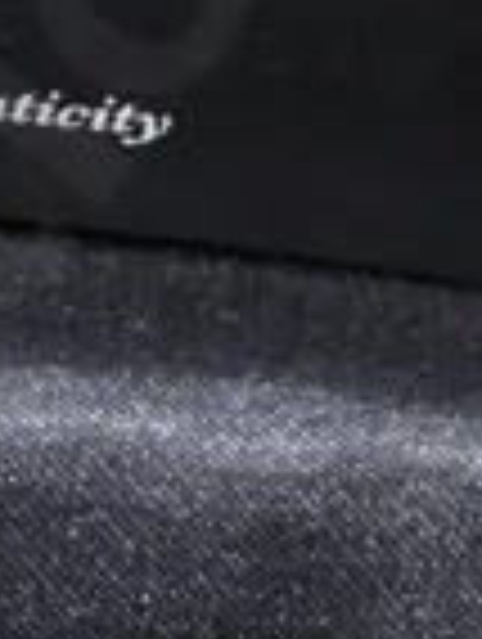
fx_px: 8533
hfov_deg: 3.2
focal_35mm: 461
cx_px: -264
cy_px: 522
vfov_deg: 4.3
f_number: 5.4
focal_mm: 32
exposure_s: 1/80
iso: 2000
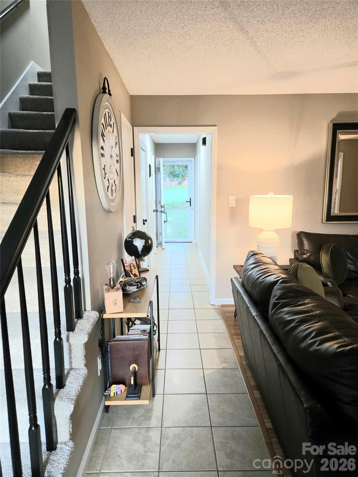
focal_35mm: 23
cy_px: 238
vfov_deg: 73.9
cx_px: 179
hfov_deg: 58.9
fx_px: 317
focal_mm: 5.4
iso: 400
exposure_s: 1/120
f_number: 1.8
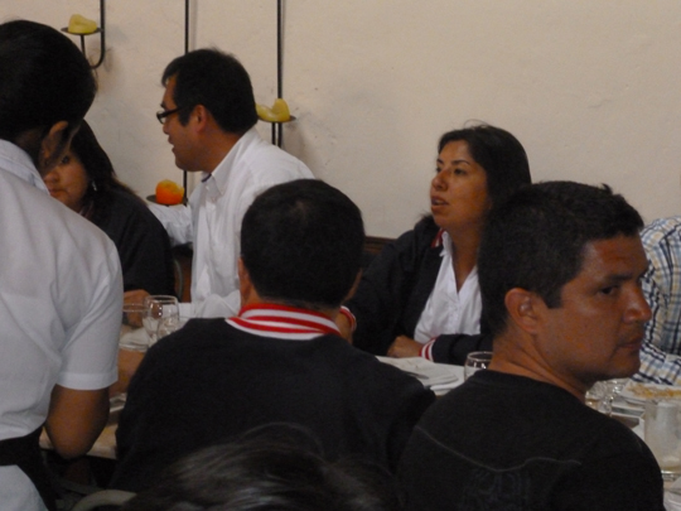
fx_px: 1928
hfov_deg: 20.0
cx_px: 340
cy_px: 256
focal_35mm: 98
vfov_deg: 15.1
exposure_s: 1/60
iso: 1000
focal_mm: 17.5
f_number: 6.2
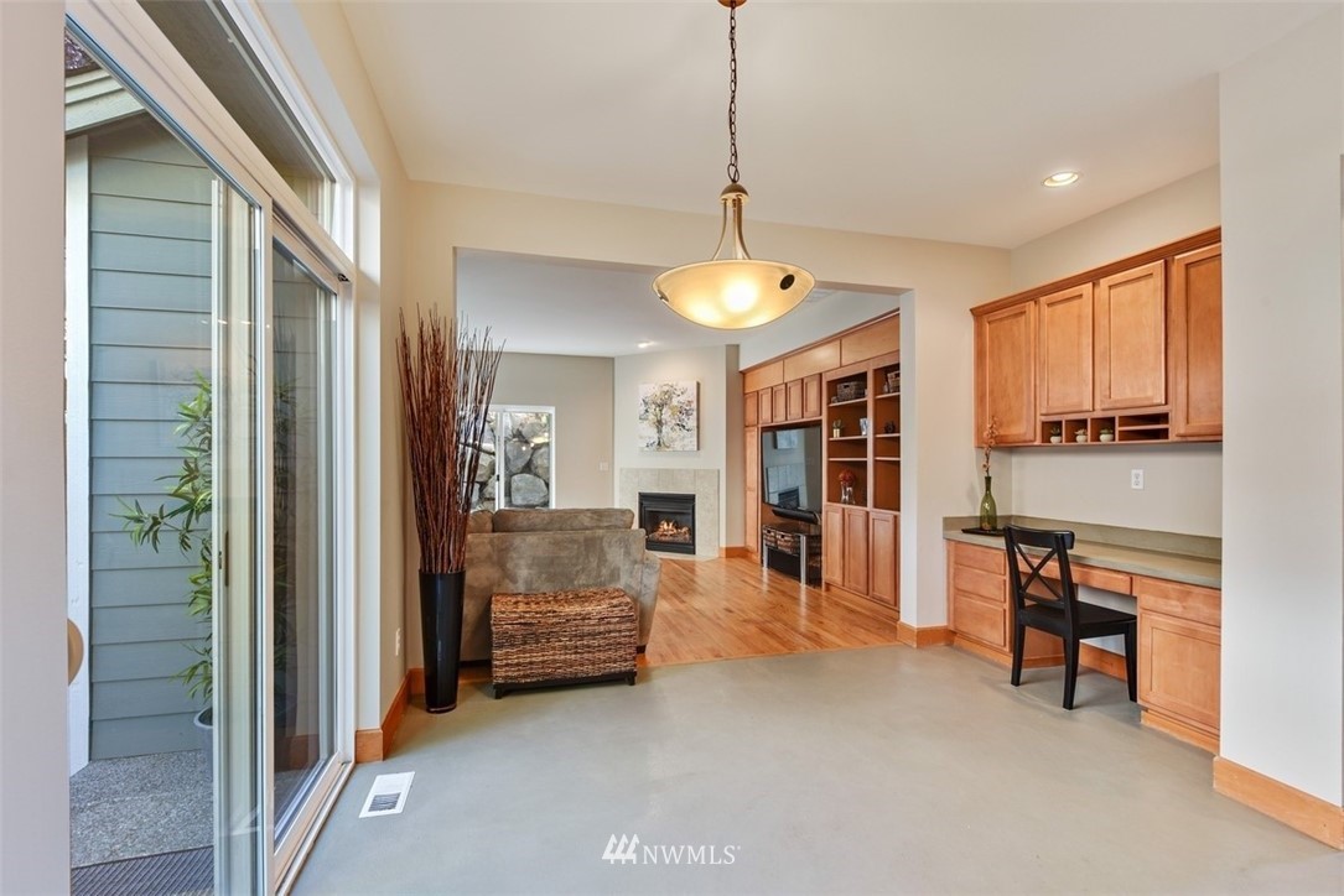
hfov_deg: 96.7
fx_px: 597
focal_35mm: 16
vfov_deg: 73.8
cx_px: 672
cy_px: 448
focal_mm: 16
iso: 100
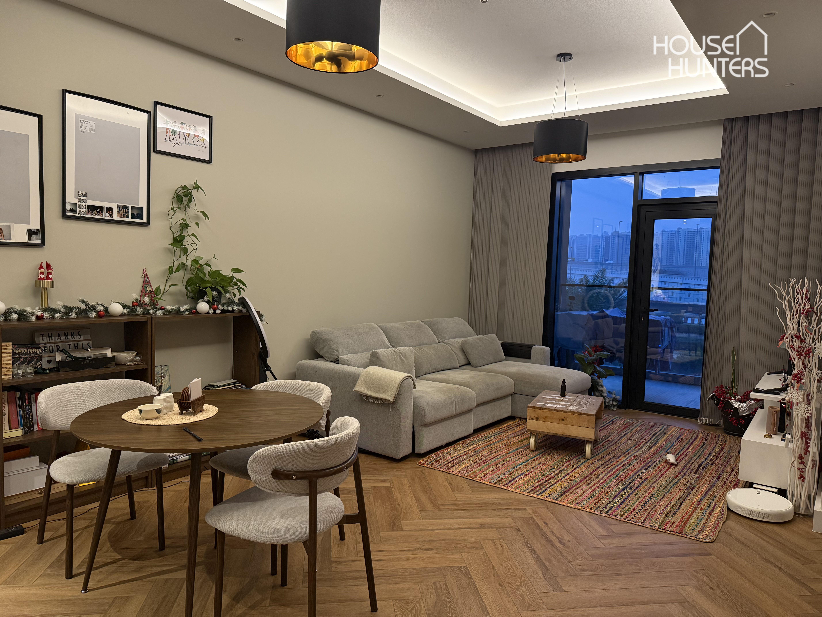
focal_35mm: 24
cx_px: 411
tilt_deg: -3.3
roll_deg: -1.3
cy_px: 308
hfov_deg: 71.6
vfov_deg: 56.8
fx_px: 570
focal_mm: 6.76
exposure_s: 1/100
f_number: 1.78
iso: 400
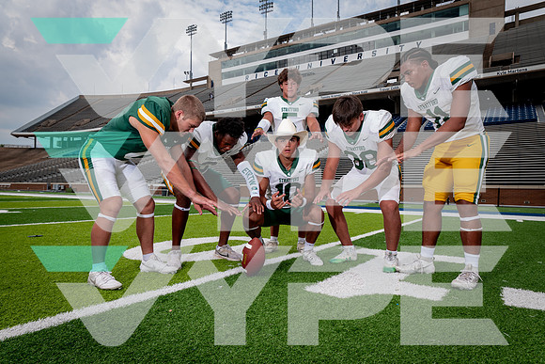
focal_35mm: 25
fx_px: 371
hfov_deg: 72.5
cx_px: 272
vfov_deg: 52.2
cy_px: 182
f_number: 7.1
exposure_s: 1/200
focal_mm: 24
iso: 80
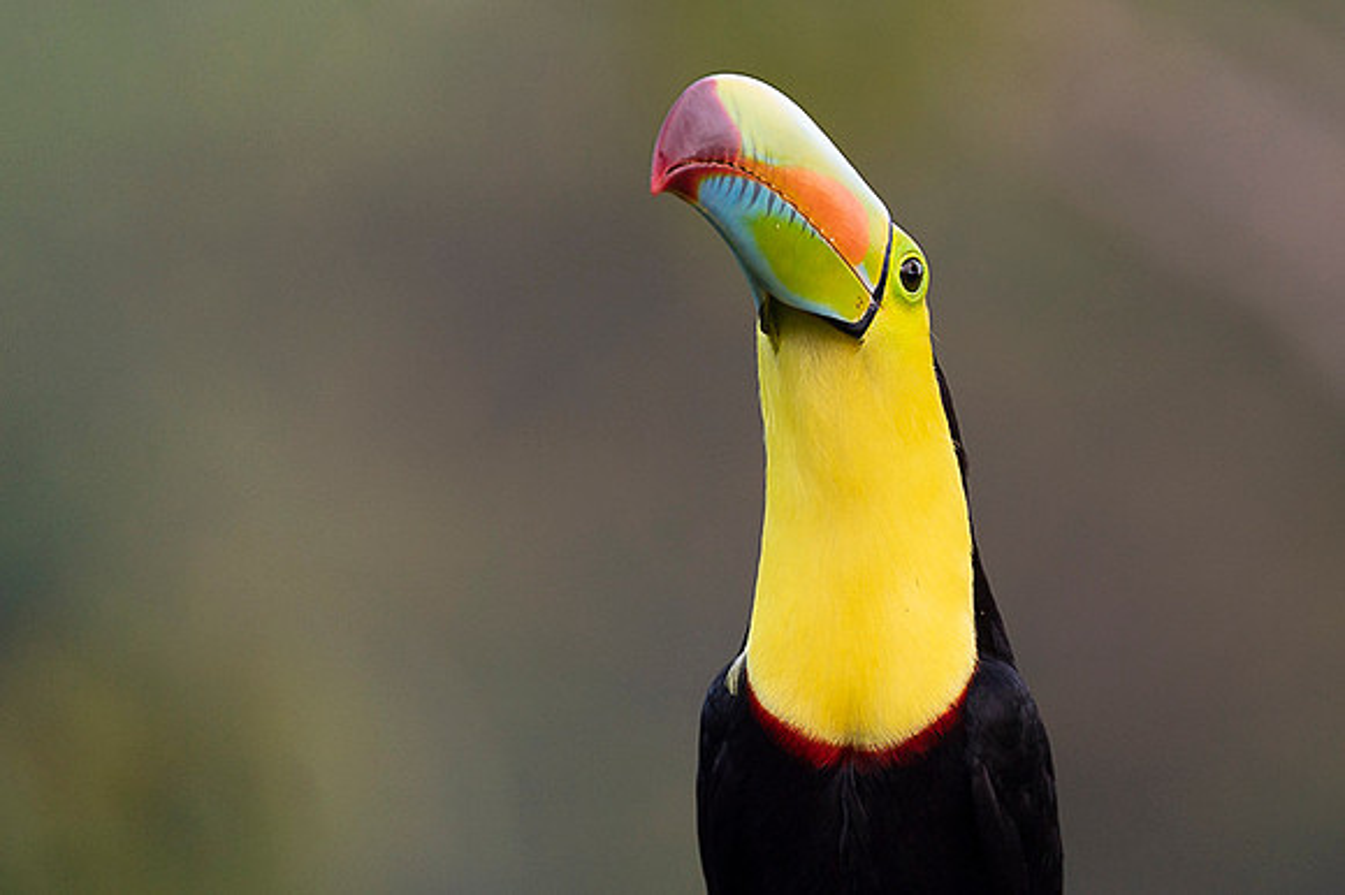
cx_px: 919
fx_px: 28559
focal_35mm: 765
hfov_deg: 2.7
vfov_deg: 1.8
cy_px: 284
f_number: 5.6
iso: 800
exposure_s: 1/500
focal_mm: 560
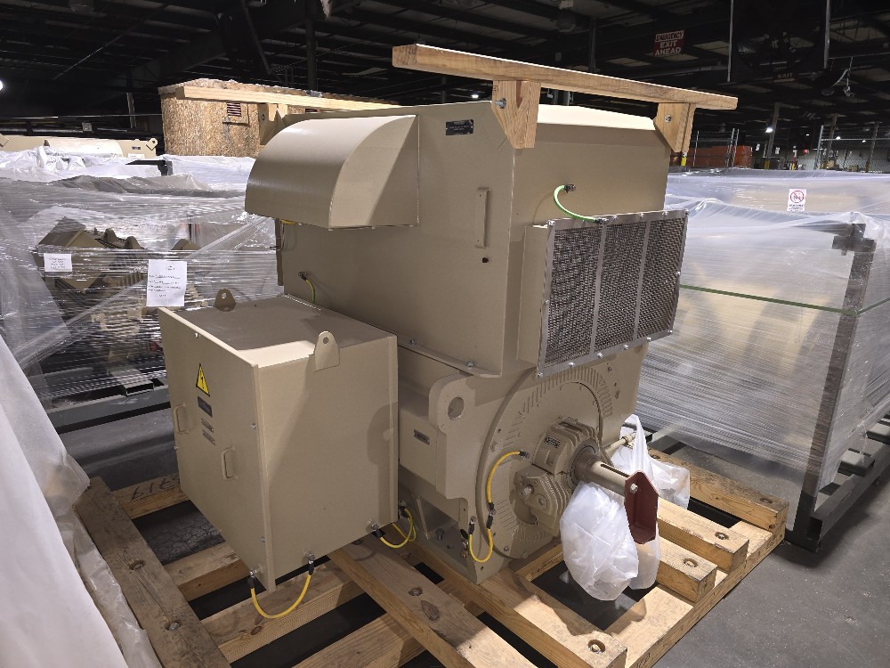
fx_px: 591
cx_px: 445
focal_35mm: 23
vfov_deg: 58.9
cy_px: 334
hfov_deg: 73.9
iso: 125
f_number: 1.7
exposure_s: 1/24
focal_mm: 6.3
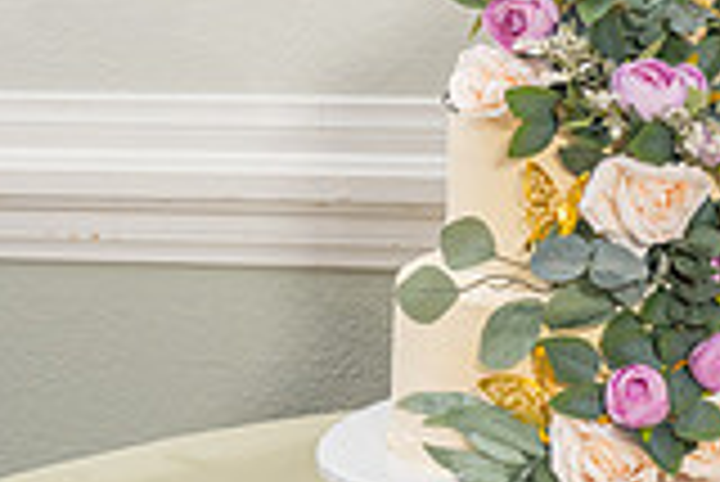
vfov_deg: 9.9
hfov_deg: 13.7
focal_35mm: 138
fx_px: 2762
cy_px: -2
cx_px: 1188
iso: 500
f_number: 4.5
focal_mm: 38
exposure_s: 1/125
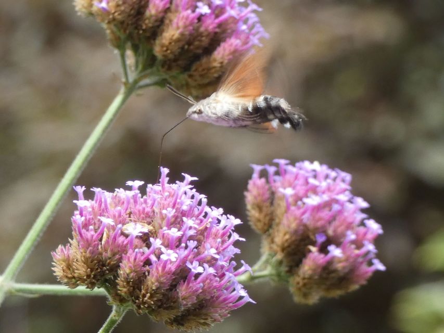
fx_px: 3618
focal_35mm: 282
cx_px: 222
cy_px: 166
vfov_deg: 5.3
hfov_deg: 7.0
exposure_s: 1/80
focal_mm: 50.6
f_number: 5.5
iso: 200
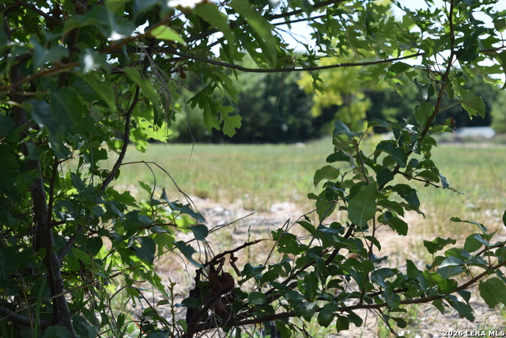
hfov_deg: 24.6
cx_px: 253
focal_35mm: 82
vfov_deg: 16.6
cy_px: 169
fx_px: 1160
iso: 320
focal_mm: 55
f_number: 8
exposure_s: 1/250
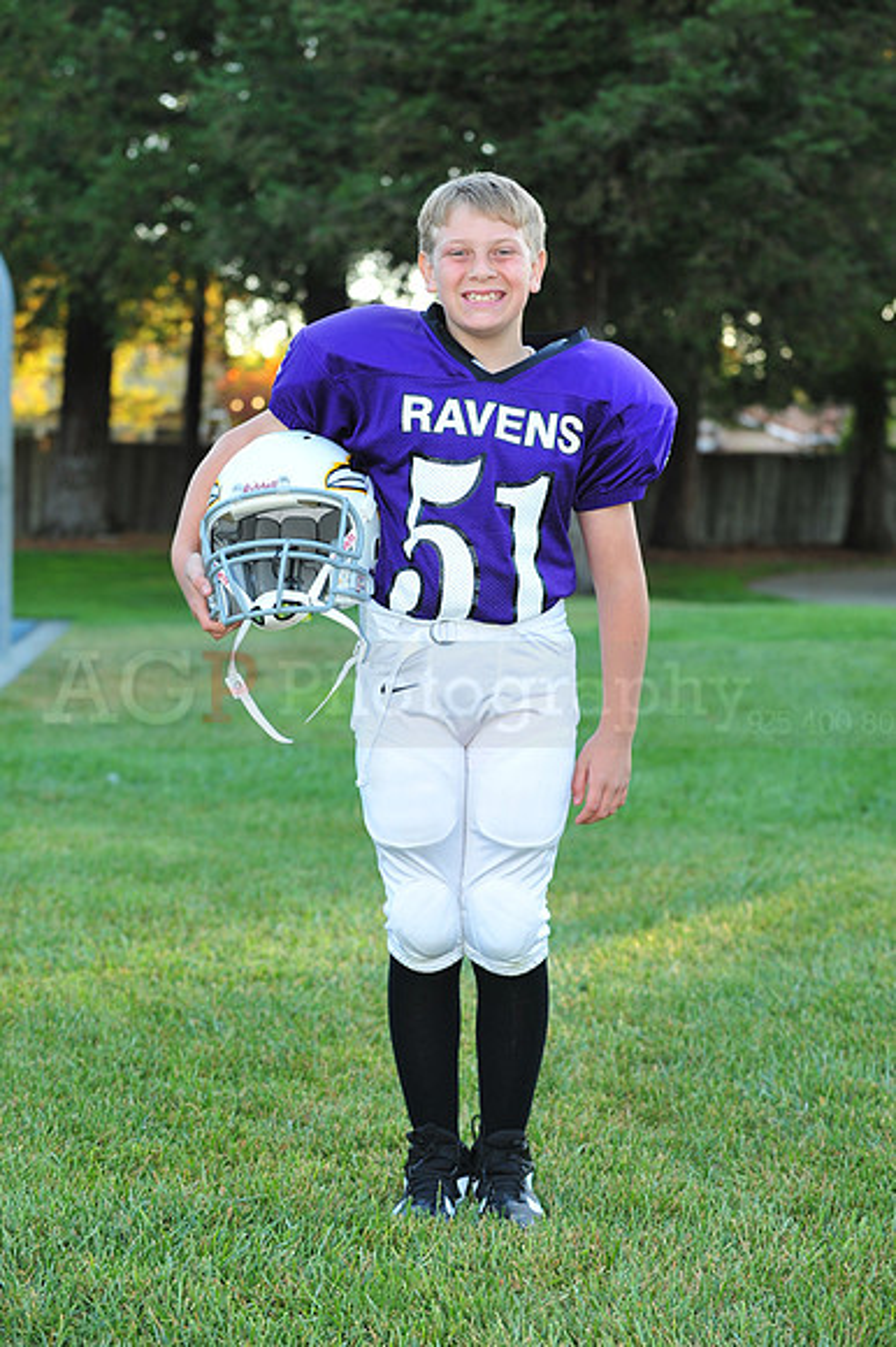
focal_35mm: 78
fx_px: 2915
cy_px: 674
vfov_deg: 26.0
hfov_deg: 17.5
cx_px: 448
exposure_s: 1/60
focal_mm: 78
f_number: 4.5
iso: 200
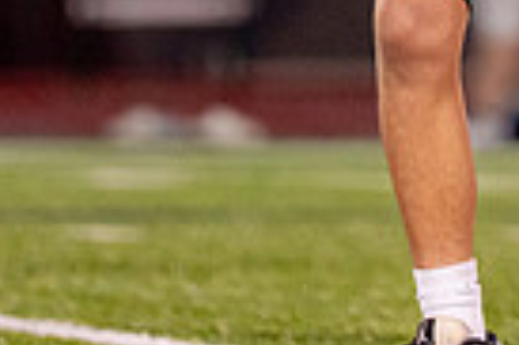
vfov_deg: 1.2
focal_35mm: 1135
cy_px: -322
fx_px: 16343
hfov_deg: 1.8
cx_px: 558
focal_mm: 185
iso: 2000
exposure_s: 1/1000
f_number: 2.8
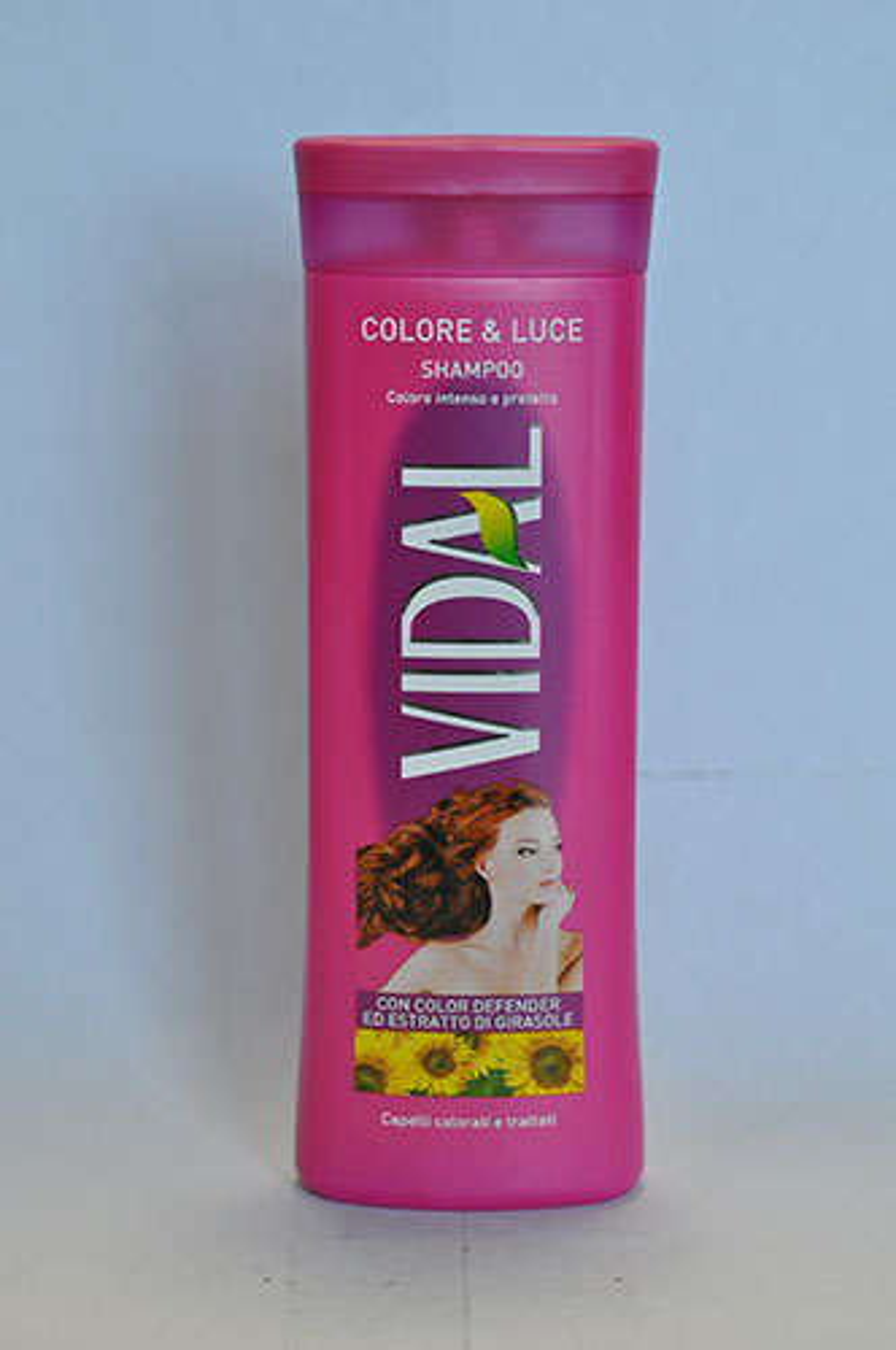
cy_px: 675
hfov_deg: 15.1
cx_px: 448
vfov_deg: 22.6
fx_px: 3369
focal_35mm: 90
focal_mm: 60
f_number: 4
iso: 720
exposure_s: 1/250
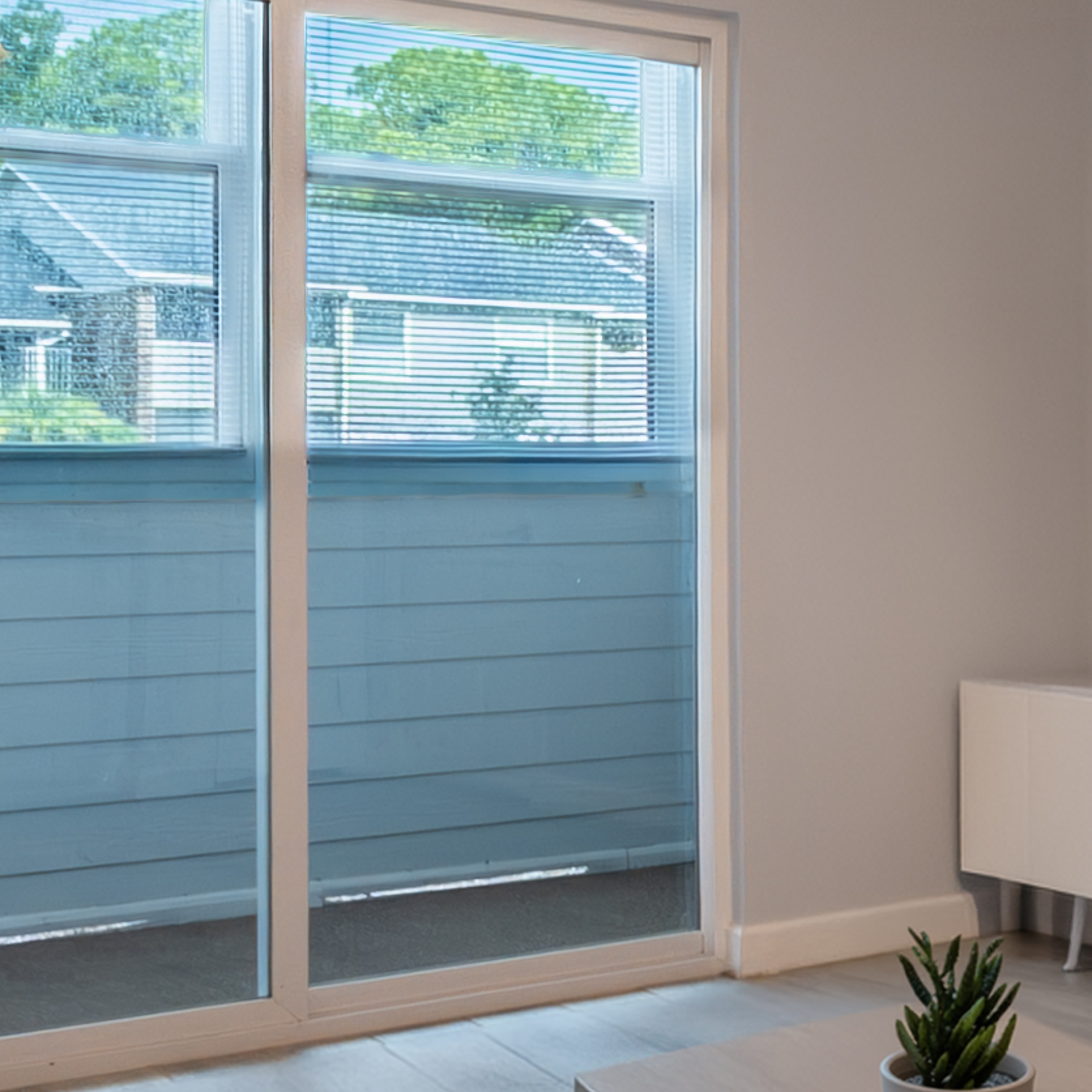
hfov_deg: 24.7
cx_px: 1436
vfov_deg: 28.3
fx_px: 2141
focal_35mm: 60
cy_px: 325
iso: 100
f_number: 9
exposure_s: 1/20
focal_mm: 10
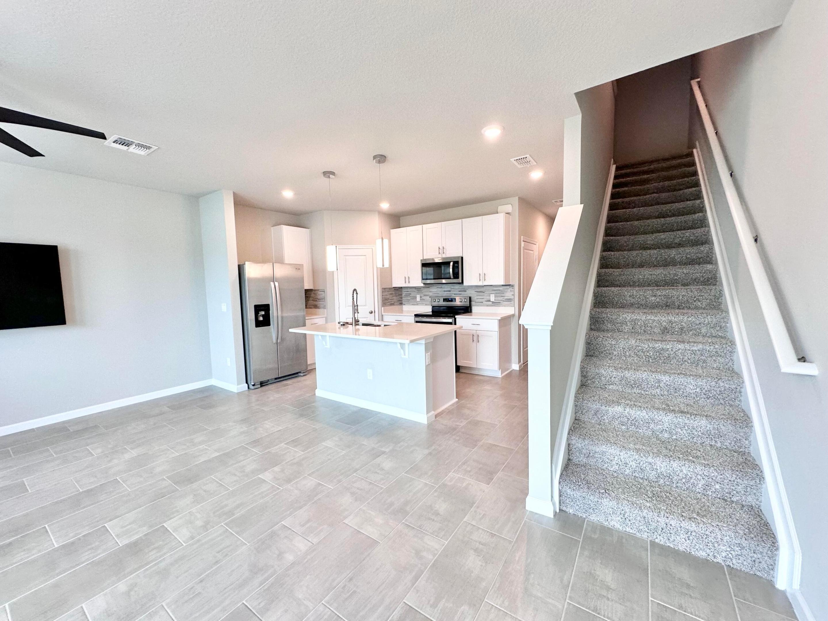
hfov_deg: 102.1
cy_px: 310
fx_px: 335
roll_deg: +1.2
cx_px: 414
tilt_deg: -5.3
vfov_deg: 85.7
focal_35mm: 14
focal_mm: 2.22
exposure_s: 1/120
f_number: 2.2
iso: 125
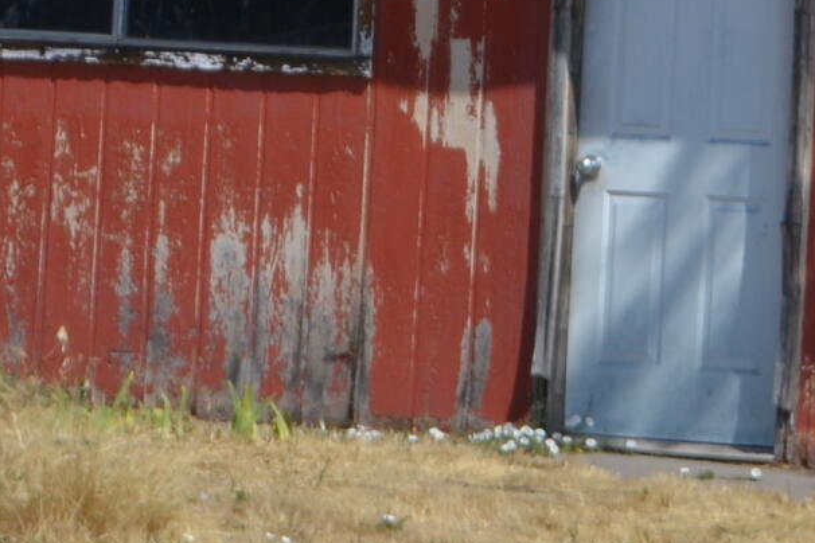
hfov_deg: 5.0
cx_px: 230
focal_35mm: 408
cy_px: -407
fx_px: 9247
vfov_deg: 3.3
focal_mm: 55
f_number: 9
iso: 100
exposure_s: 1/320
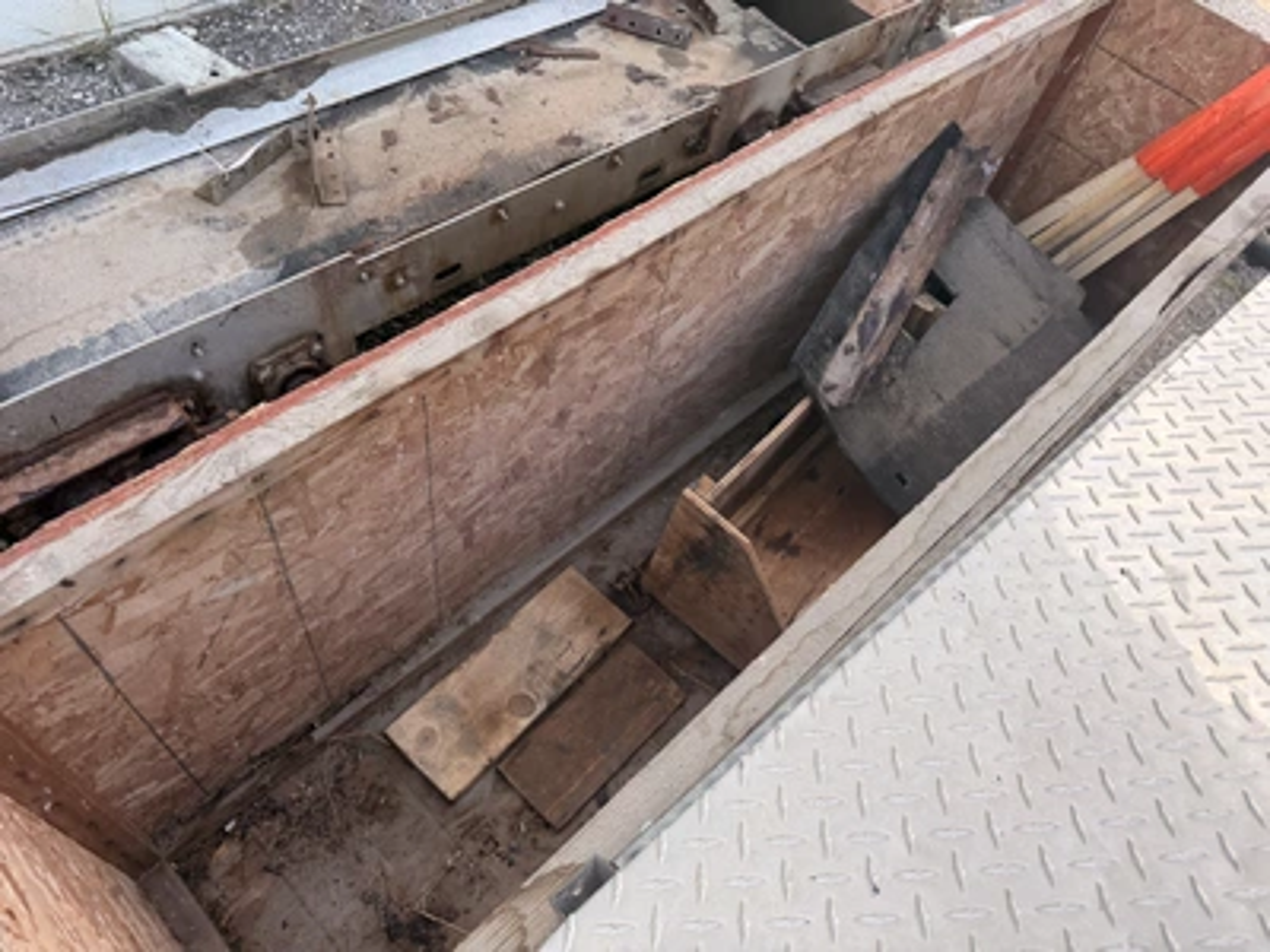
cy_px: 476
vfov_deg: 56.8
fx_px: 881
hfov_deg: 71.6
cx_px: 635
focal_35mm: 24
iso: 80
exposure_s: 1/715
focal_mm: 6.76
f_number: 1.78
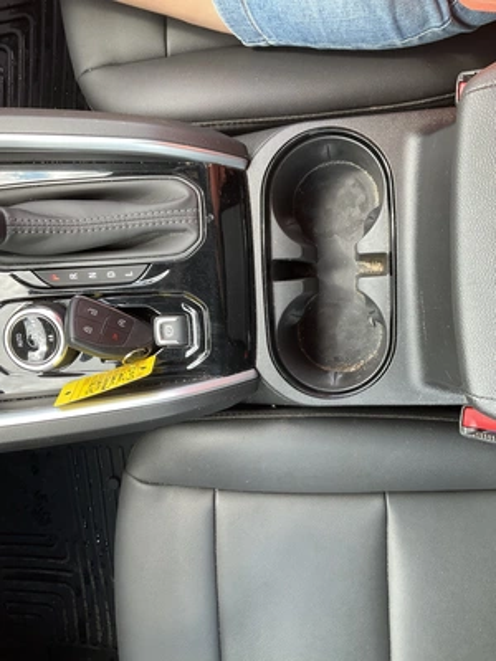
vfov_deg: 61.7
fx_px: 554
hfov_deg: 48.2
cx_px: 248
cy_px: 330
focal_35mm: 29
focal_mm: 3
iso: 50
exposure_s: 1/122
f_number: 1.8
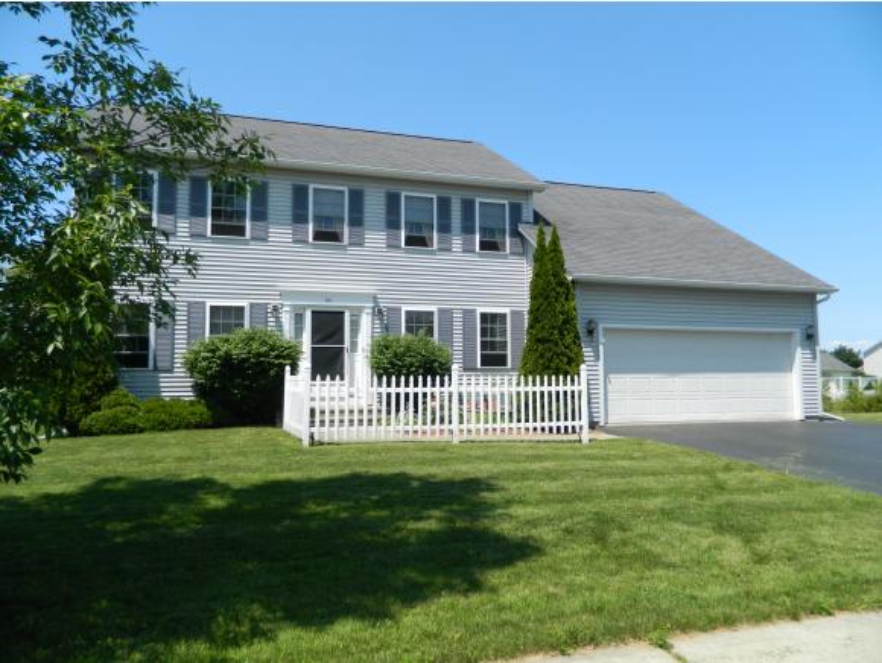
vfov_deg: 54.9
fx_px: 638
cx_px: 441
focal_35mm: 25
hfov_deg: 69.3
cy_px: 332
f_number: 8.7
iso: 110
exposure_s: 1/200
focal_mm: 4.5
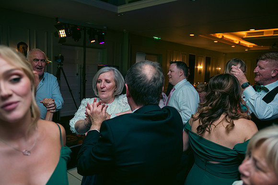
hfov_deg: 63.6
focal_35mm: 29
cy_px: 92
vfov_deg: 45.0
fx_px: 224
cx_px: 139
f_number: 3.5
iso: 800
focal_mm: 29
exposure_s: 1/160
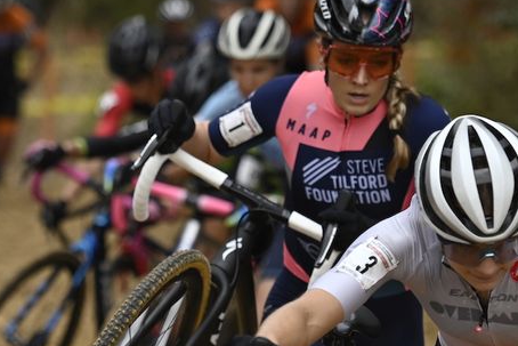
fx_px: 4951
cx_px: 286
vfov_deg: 4.0
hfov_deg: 6.0
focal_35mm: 344
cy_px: 440
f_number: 3.2
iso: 400
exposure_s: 1/2500
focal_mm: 122
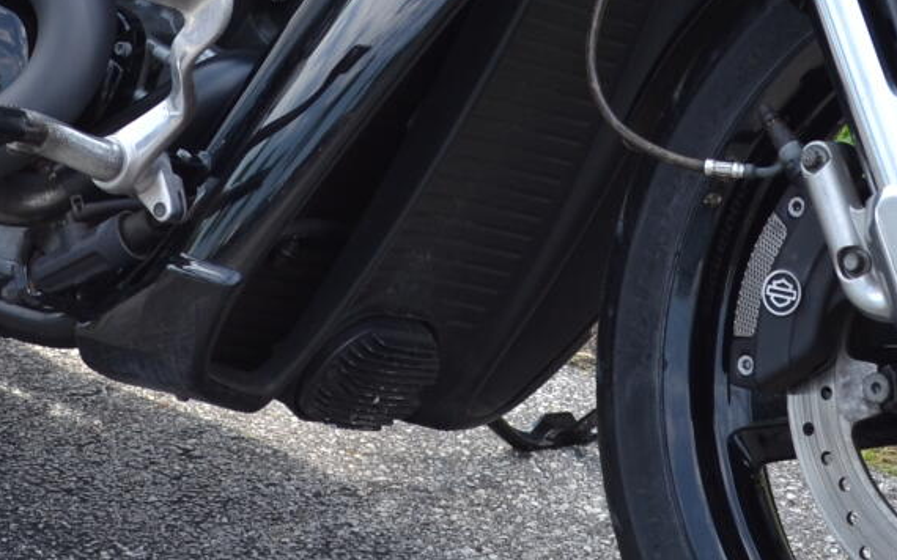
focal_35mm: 118
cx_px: 283
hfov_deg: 17.6
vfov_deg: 10.8
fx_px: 2884
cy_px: -179
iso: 100
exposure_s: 1/125
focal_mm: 22
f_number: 5.6
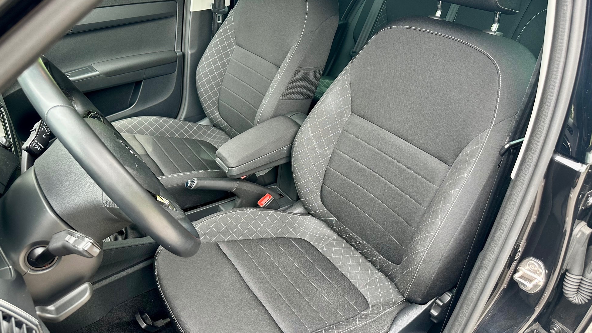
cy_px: 163
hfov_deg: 69.8
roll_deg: +0.8
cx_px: 289
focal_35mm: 27
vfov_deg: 42.9
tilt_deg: -30.8
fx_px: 424
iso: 100
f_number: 1.78
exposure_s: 1/121
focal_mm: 6.86
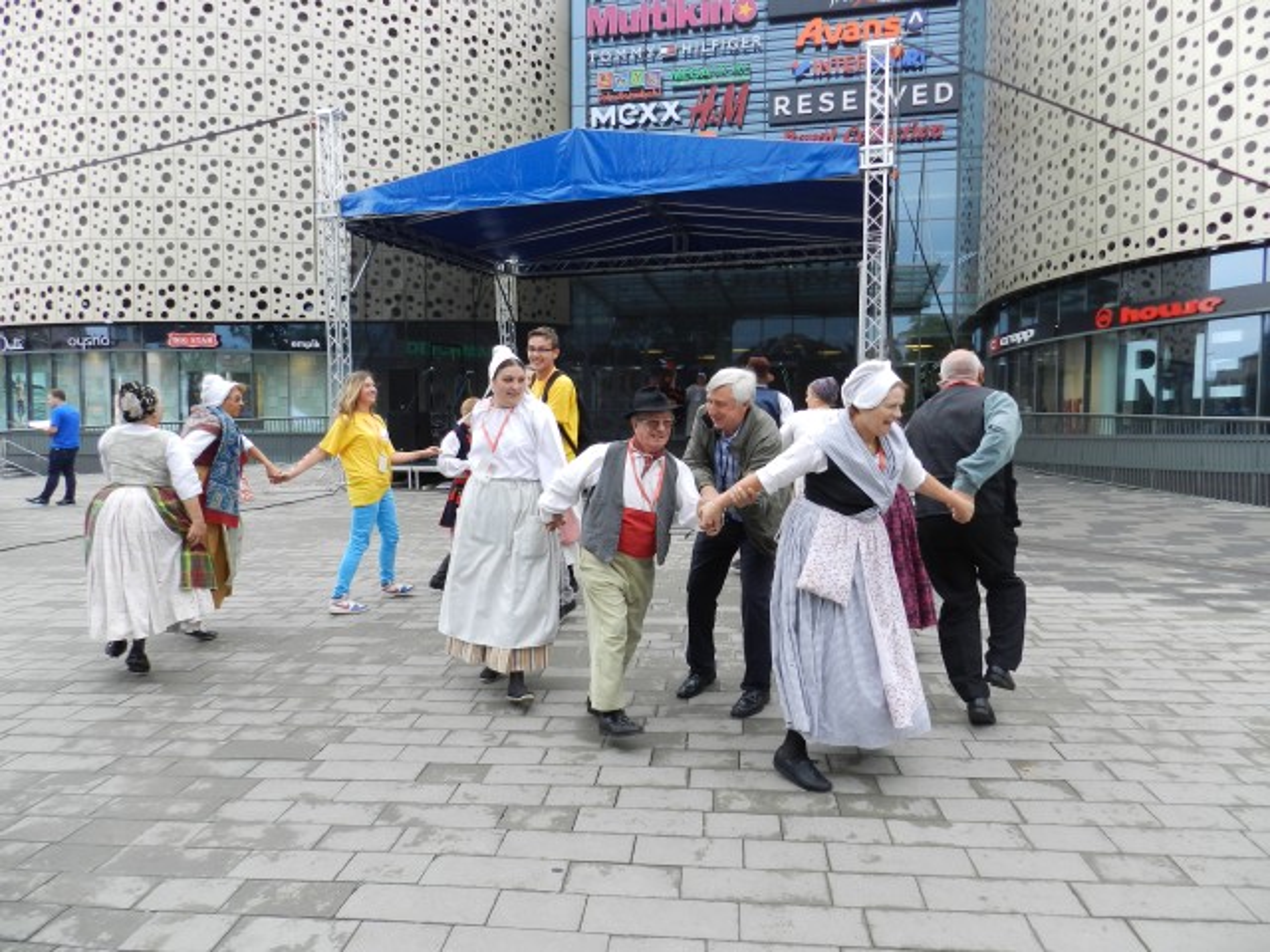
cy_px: 476
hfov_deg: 73.9
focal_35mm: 23
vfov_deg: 58.9
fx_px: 844
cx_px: 635
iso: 160
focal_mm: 4
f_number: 3.4
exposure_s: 1/320
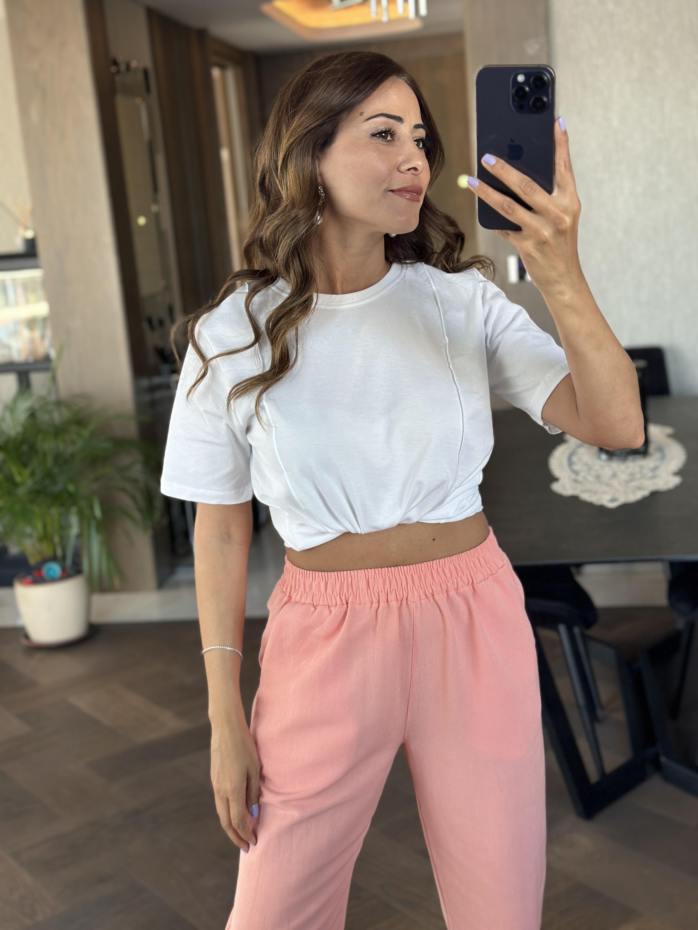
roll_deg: +5.7
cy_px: 465
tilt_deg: -18.1
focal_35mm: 48
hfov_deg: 30.3
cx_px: 349
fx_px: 1291
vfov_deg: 39.7
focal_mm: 6.86
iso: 125
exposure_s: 1/75
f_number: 1.78
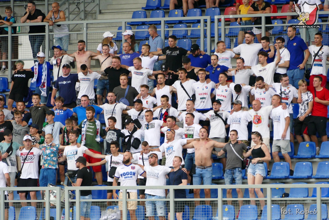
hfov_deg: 7.1
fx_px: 2641
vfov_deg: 4.8
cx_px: 164
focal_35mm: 289
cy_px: 110
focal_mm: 105.56
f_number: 4
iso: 800
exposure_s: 1/500
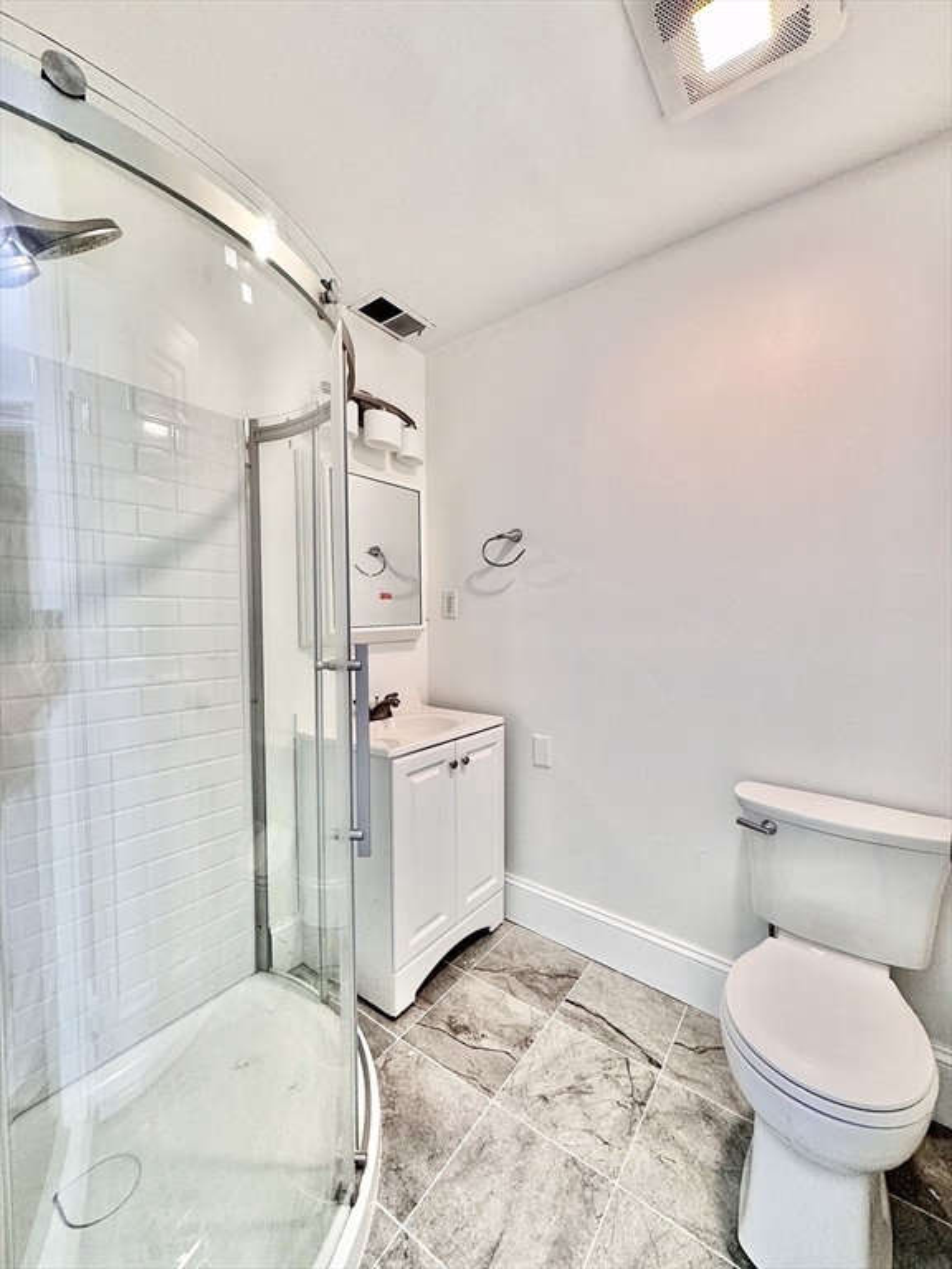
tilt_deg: -2.2
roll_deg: -0.2
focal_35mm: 14
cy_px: 634
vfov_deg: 102.1
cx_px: 476
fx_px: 513
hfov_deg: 85.7
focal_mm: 2.22
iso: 160
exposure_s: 1/120
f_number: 2.2
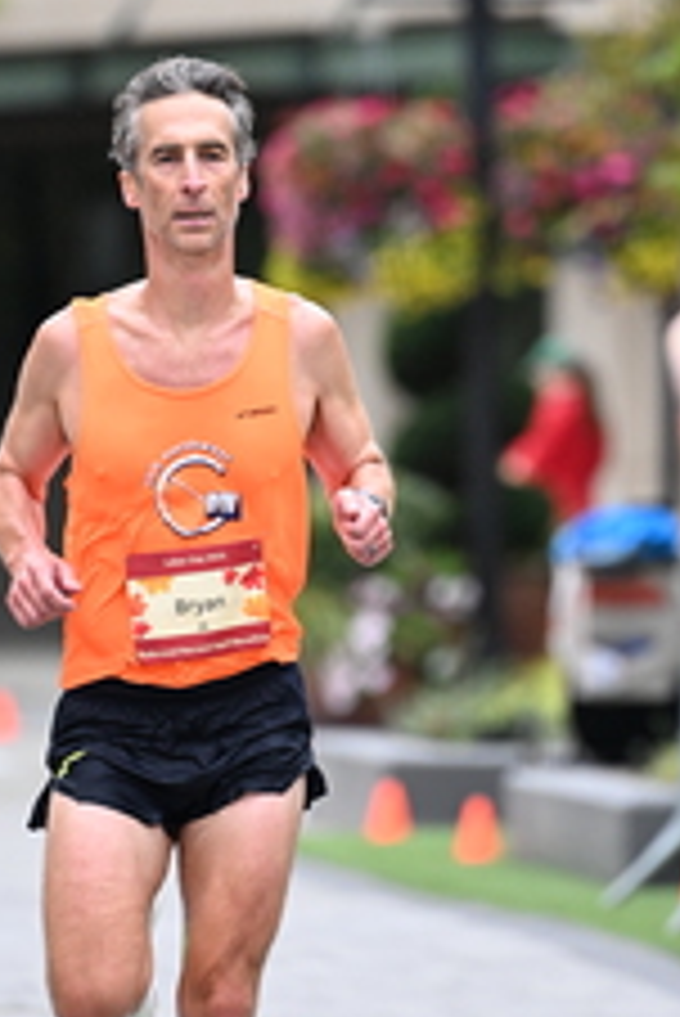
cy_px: 410
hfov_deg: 2.8
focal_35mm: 486
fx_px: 13748
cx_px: 358
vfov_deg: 4.2
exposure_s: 1/800
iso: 1600
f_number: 2.8
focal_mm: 200
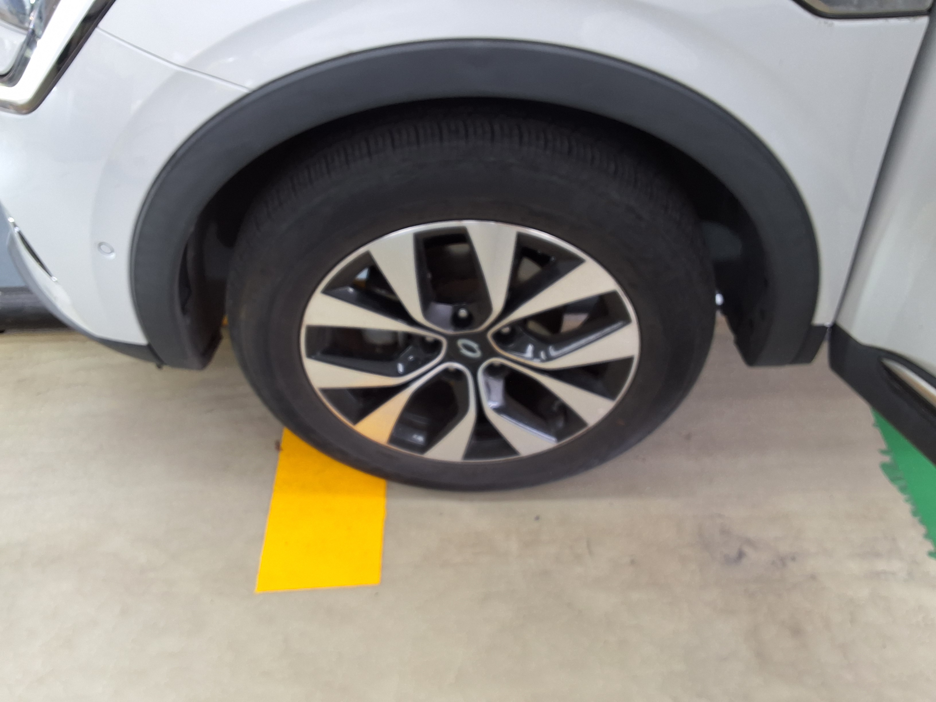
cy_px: 351
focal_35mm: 28
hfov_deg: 63.4
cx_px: 468
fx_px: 757
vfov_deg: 49.7
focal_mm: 2.91
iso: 50
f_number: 1.9
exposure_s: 1/40
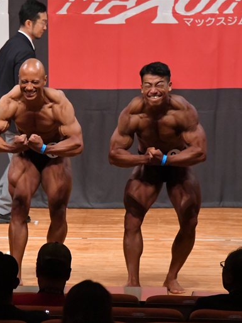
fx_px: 3247
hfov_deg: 4.3
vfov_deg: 5.7
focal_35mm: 348
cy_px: 162
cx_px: 35
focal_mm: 160
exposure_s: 1/400
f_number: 5.6
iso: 10000
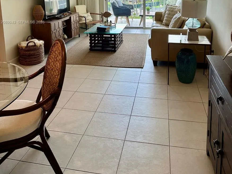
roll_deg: +0.2
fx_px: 221
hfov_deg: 55.3
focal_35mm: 33
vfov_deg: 40.2
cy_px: 23
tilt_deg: -9.8
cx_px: 115
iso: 80
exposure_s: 1/120
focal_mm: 6.86
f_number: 1.78
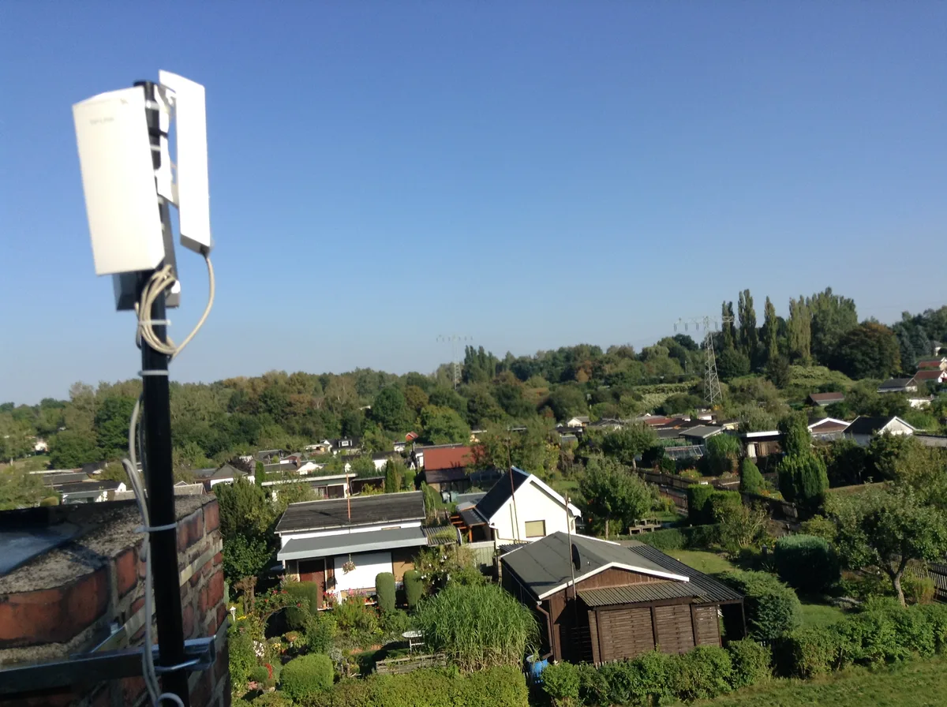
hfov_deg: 55.4
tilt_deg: -0.8
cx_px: 474
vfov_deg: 42.8
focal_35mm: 33
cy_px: 354
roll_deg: +3.0
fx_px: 901
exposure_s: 1/905
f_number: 2.4
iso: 25
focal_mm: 3.3
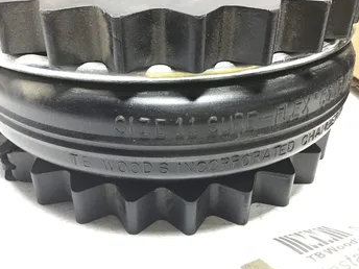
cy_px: 136
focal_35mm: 36
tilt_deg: -31.6
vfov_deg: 39.7
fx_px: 373
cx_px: 167
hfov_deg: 51.3
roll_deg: +0.9
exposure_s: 1/30
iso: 40
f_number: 2.4
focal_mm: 3.3
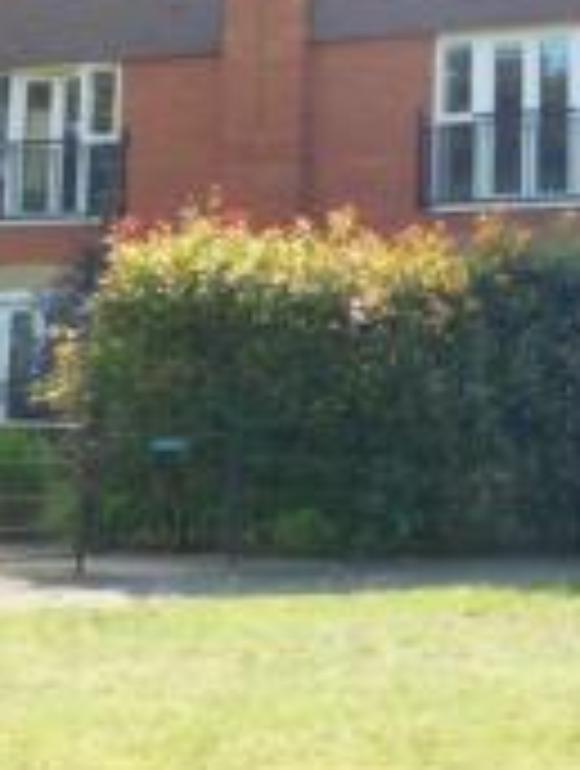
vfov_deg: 25.8
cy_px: 142
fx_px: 1647
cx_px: 618
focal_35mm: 74
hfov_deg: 19.2
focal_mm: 5.3
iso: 125
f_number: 3.2
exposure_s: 1/320
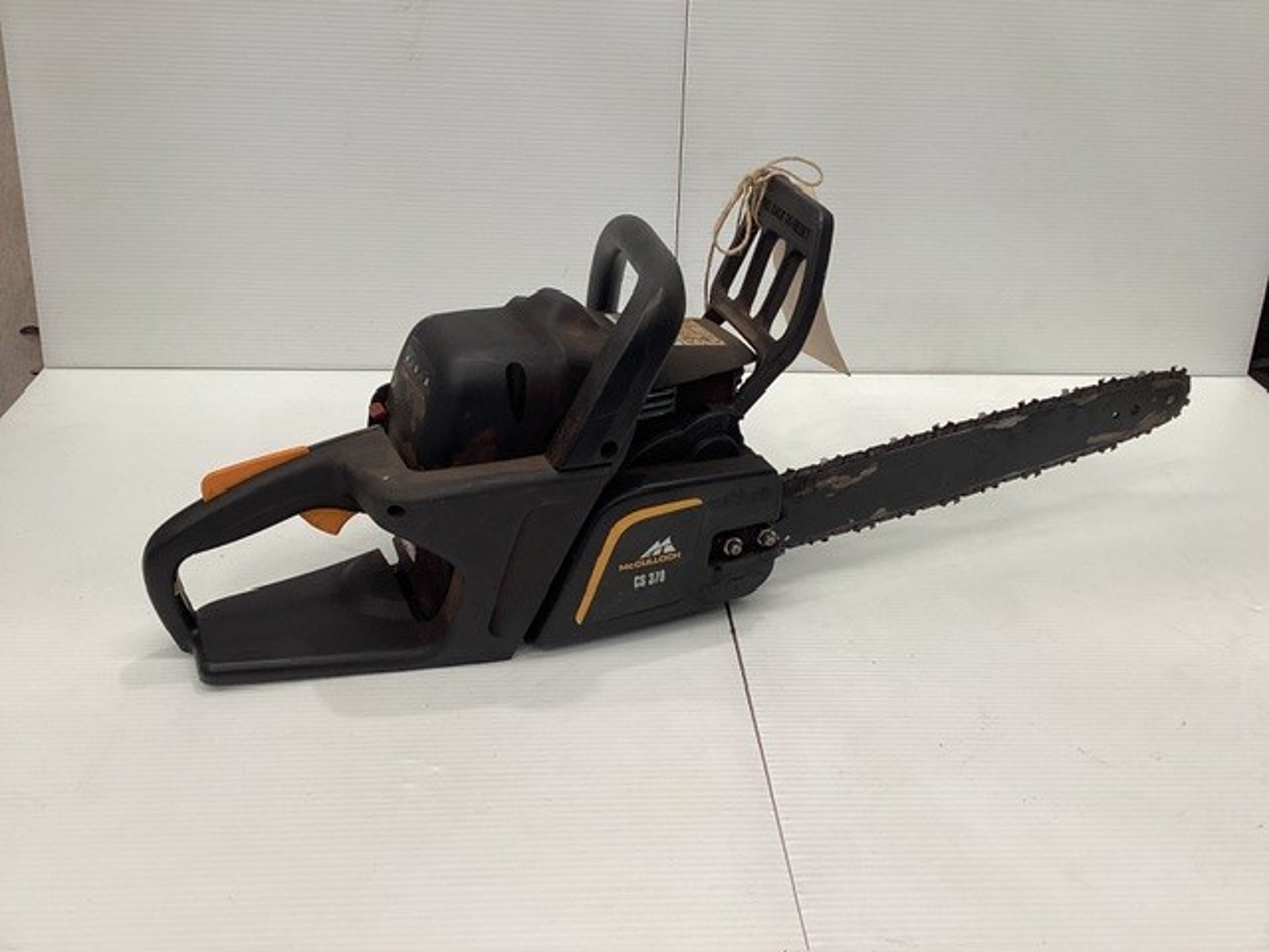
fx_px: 1136
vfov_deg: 45.4
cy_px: 476
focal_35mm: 31
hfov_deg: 58.4
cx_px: 634
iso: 64
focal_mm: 3.3
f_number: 2.4
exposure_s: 1/50
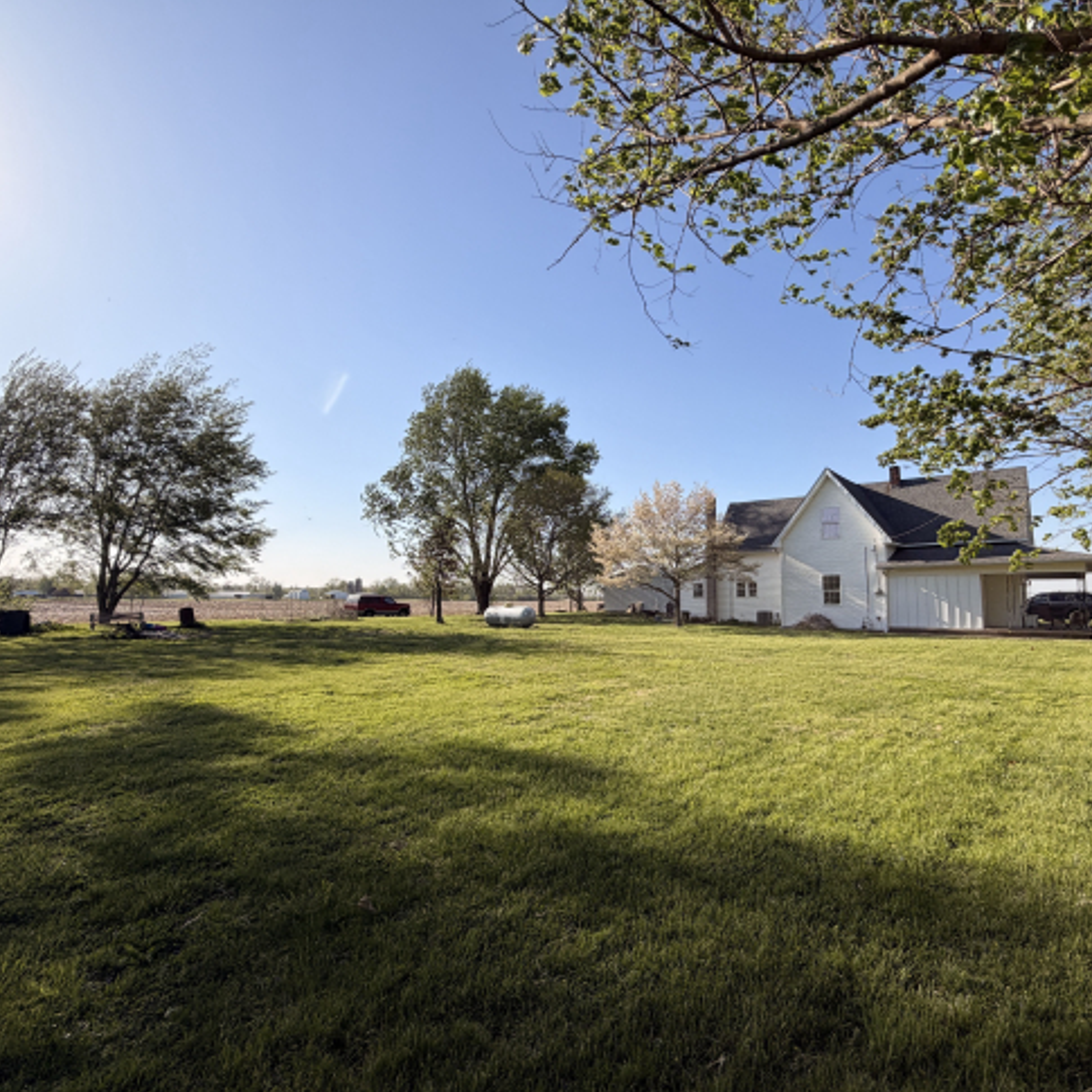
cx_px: 618
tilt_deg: +3.9
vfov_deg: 84.0
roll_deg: -0.9
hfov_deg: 83.5
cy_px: 549
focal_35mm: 17
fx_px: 607
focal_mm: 2.22
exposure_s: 1/770
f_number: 2.2
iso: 25
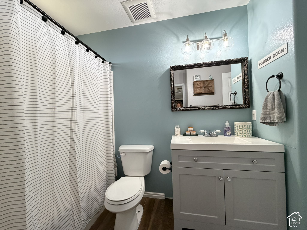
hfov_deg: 102.1
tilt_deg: -0.6
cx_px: 154
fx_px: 124
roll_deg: +2.0
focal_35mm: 14
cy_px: 115
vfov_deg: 85.7
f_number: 2.2
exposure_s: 1/60
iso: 500
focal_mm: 2.22
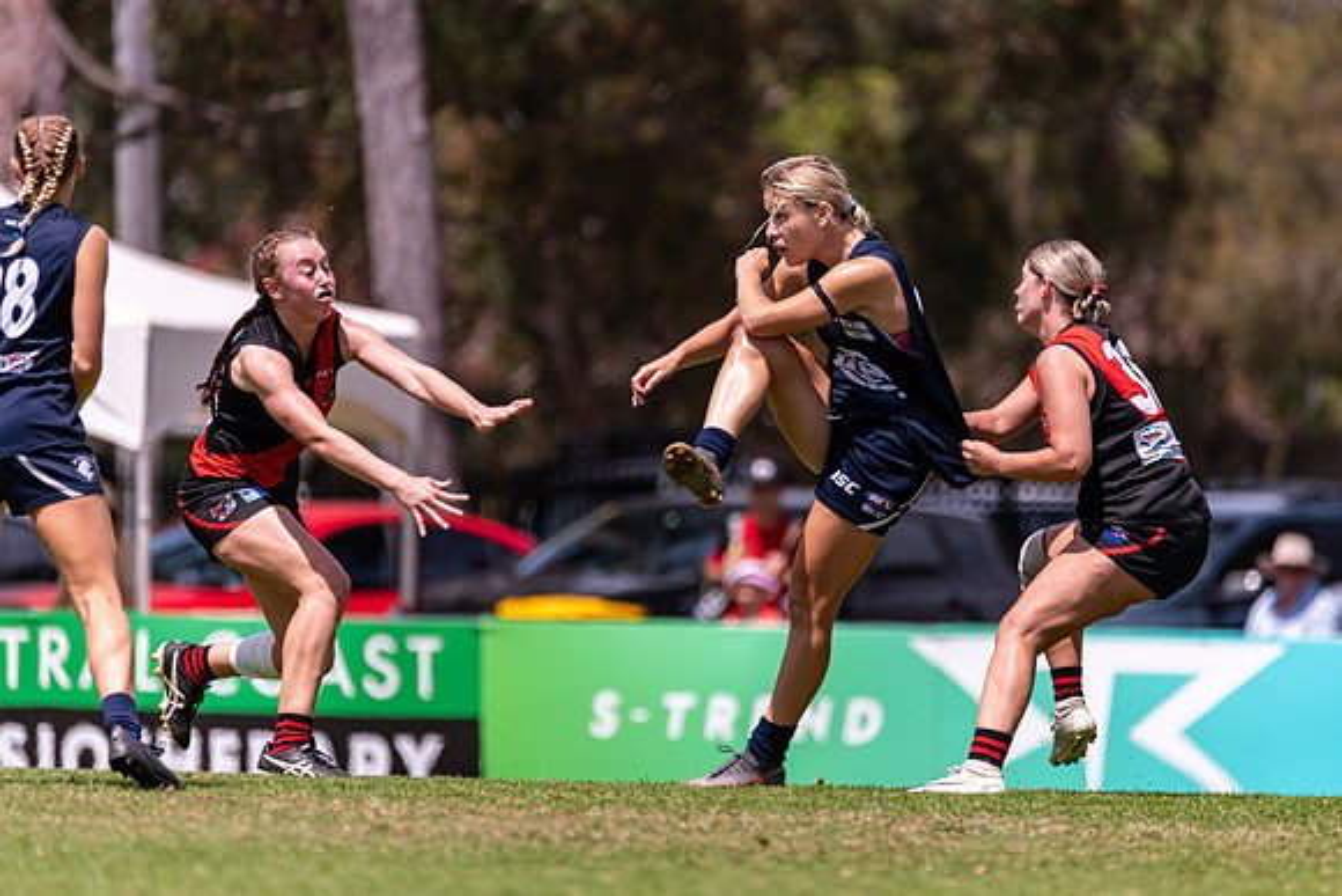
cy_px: 475
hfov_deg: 3.2
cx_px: 712
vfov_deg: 2.2
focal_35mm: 636
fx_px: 23722
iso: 800
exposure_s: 1/3200
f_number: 6.3
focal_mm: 600
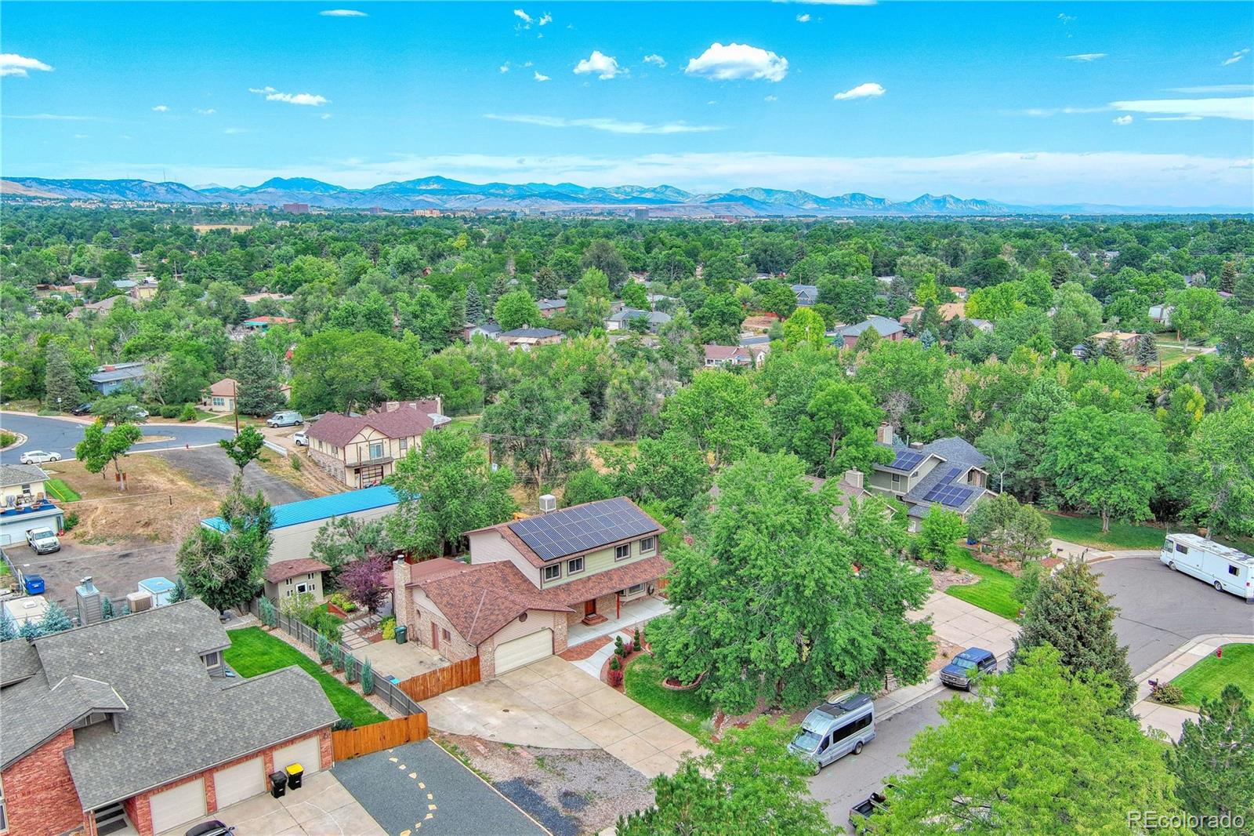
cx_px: 627
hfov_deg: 63.7
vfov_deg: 44.9
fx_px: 1010
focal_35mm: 29
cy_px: 418
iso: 100
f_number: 2.8
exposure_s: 1/720
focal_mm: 10.6
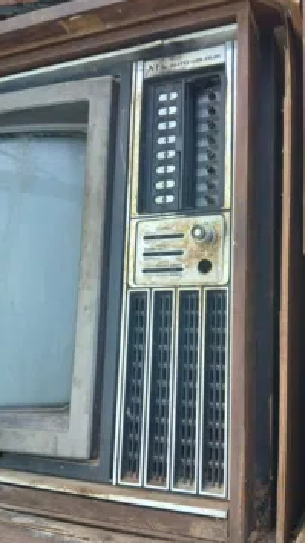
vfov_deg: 61.0
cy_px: 273
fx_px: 460
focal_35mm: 32
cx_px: 173
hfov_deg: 36.6
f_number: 1.8
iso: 32
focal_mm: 3.98
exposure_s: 1/100
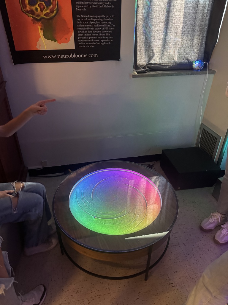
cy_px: 152
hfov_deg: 56.8
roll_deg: -0.2
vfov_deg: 71.6
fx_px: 211
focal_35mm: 24
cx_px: 114
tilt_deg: -33.4
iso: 1000
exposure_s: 1/40
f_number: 1.78
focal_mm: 6.76
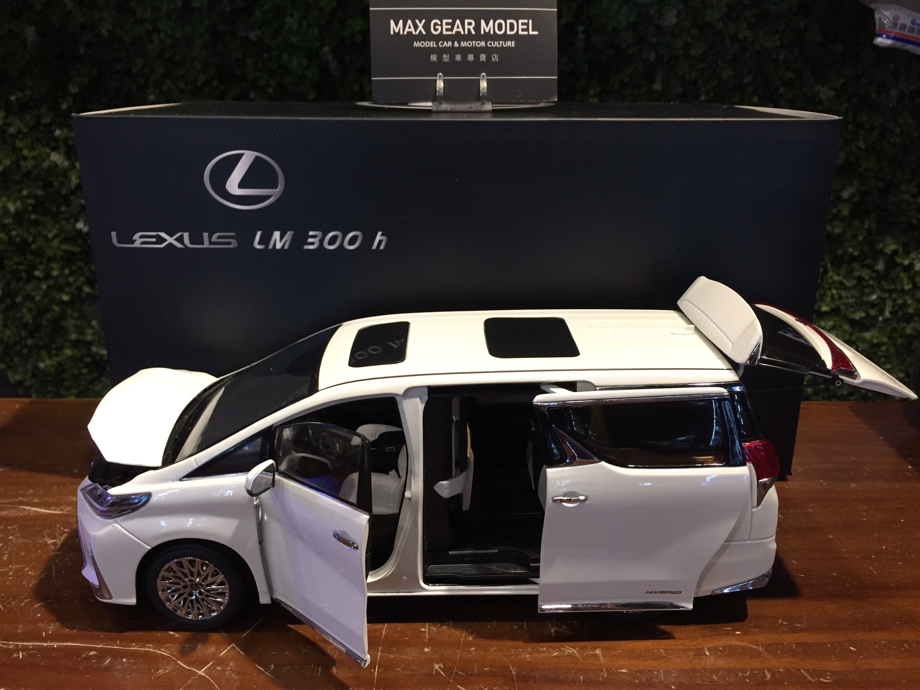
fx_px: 771
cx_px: 460
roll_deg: +0.2
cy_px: 345
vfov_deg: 48.2
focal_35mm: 29
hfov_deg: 61.7
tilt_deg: -18.8
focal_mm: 4.15
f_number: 2.2
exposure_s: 1/30
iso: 50
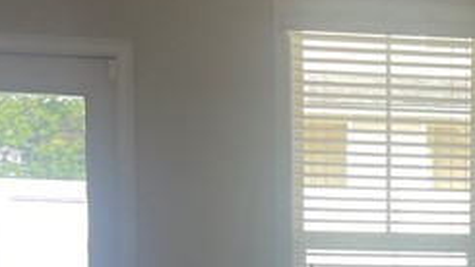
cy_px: 408
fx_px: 1436
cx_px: 605
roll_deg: -1.6
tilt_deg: -7.8
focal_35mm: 114
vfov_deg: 10.3
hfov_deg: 17.7
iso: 40
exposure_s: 1/120
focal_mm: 5.1
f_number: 1.6
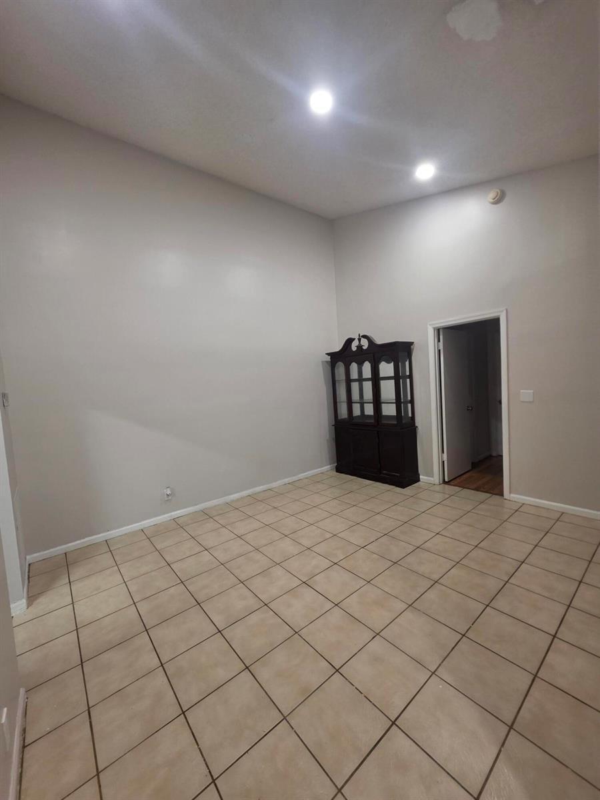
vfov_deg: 106.2
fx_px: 300
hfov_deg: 89.9
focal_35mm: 13
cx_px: 300
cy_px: 400
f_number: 1.9
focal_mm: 2.2
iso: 160
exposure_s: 1/60
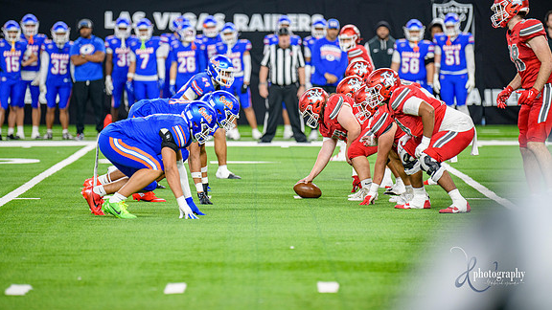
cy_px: 132
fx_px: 3703
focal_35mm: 253
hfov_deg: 8.5
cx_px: 275
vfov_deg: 4.8
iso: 1000
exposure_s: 1/400
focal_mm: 240
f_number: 2.8
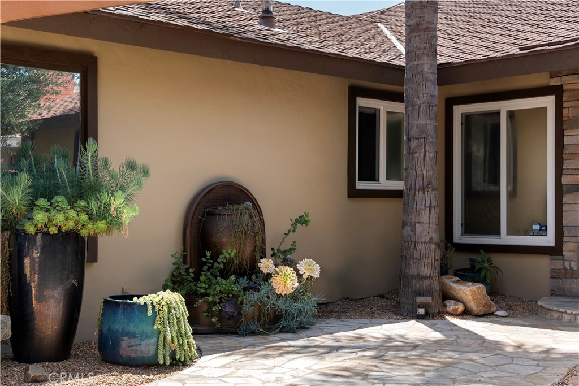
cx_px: 290
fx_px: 756
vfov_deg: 28.7
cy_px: 193
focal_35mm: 47
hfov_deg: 41.9
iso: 40
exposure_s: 1/15
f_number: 10
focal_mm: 47
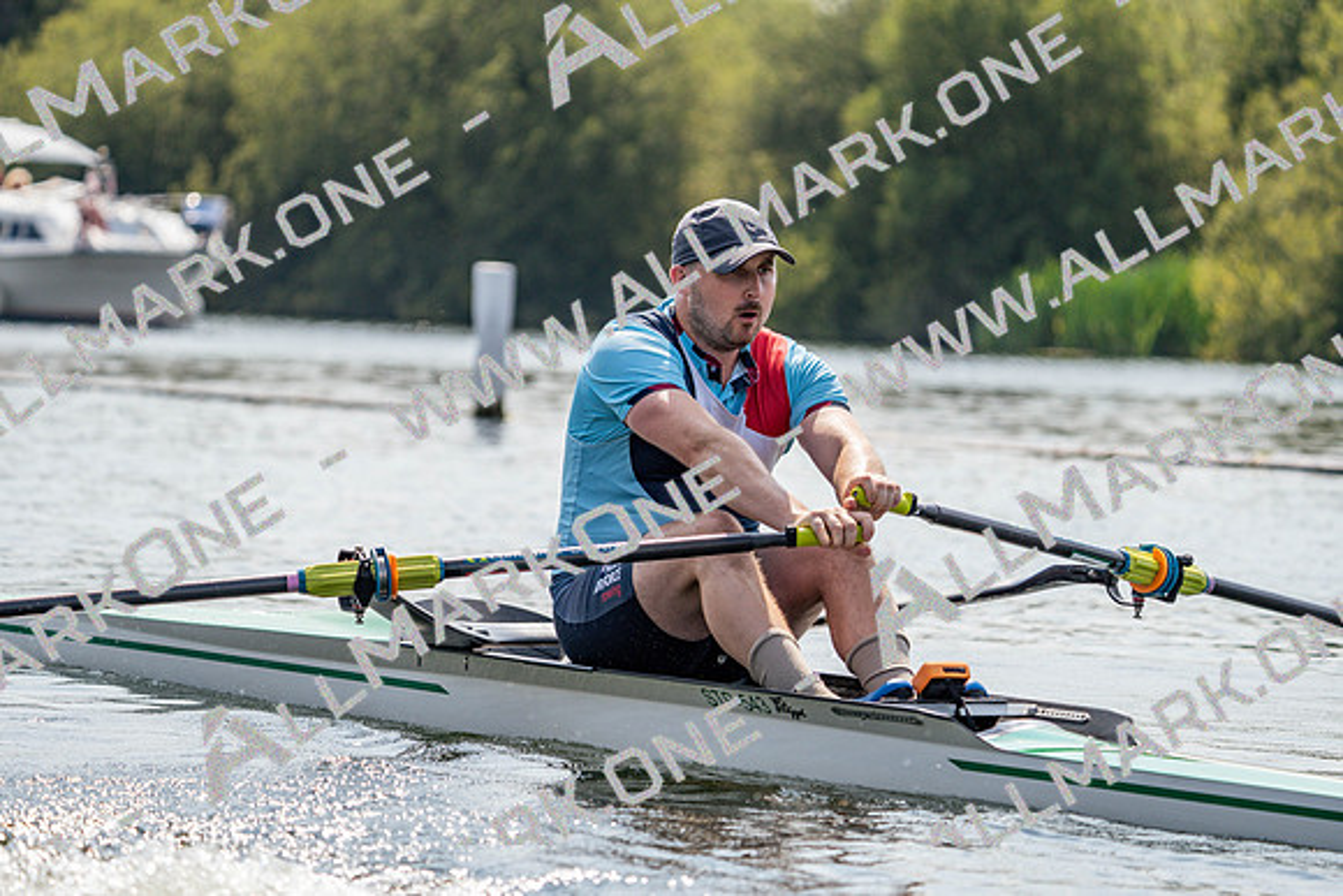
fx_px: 7463
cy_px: 448
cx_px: 672
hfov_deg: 10.3
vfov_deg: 6.9
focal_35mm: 200
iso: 160
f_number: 5.6
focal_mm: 200
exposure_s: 1/1600
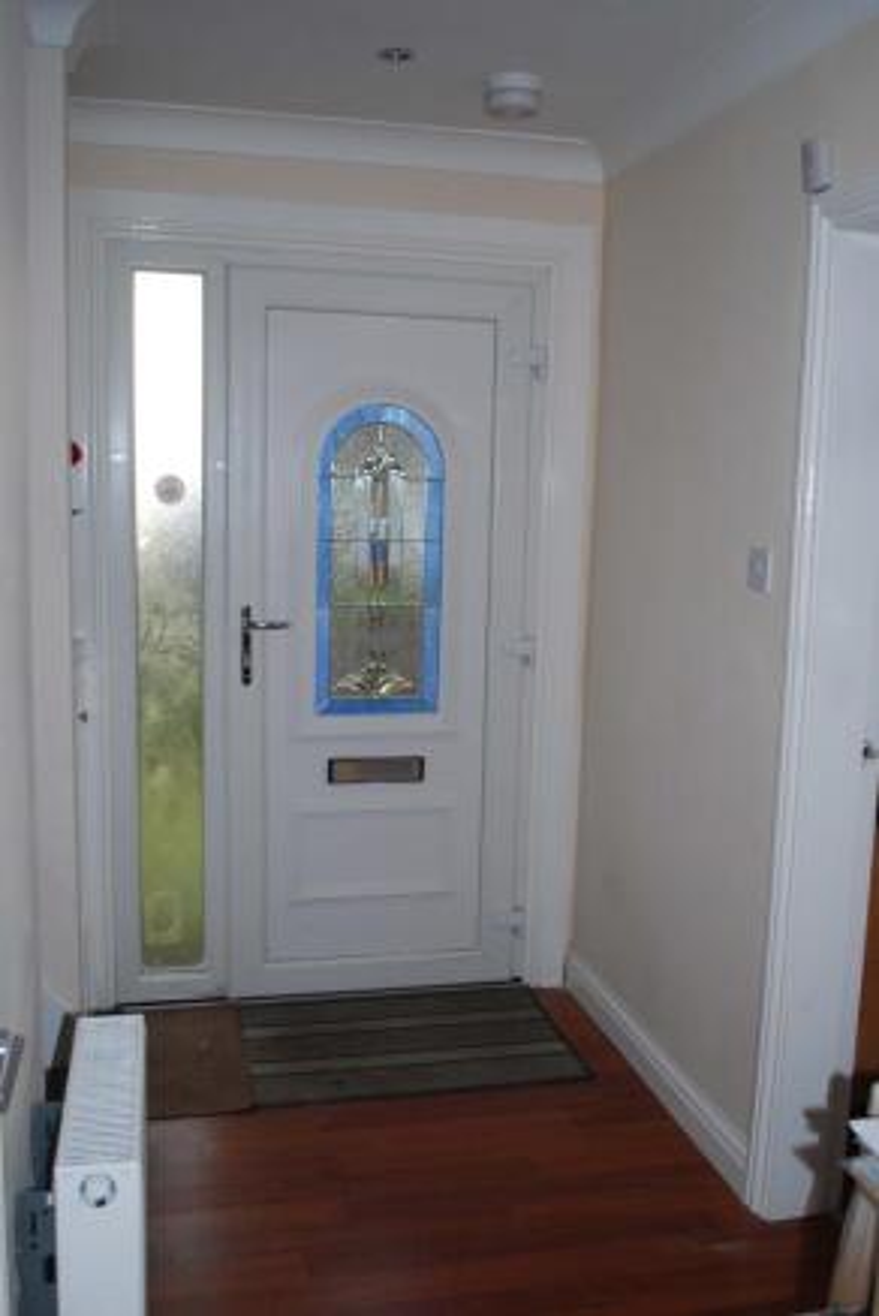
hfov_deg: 40.0
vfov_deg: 57.2
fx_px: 1207
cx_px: 440
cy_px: 658
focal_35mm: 33
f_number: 4
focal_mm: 22
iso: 200
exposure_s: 1/60
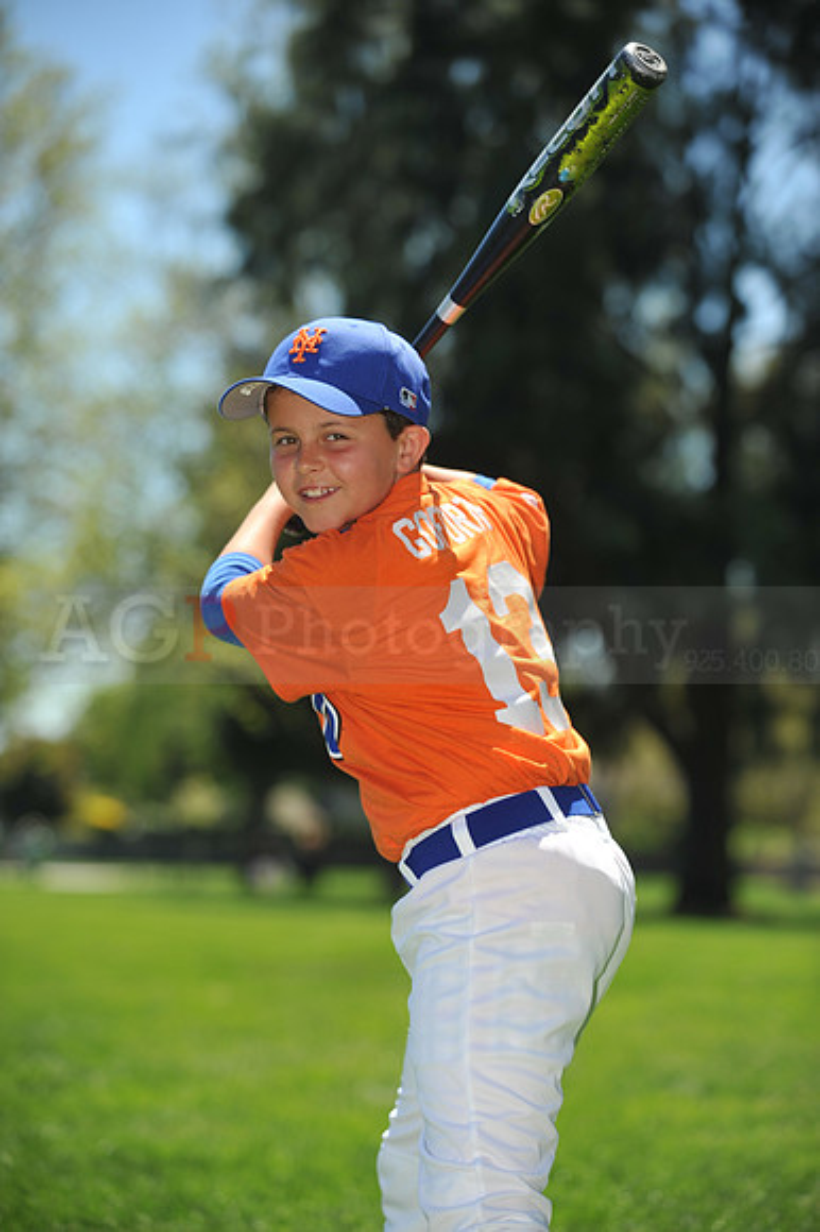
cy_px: 616
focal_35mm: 112
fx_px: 3831
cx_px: 410
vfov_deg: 18.3
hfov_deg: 12.2
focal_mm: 112
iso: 200
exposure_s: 1/1600
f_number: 4
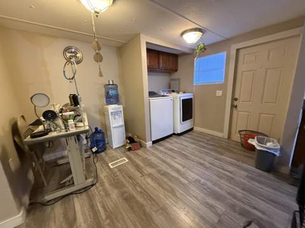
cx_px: 152
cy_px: 114
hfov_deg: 102.1
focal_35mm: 14
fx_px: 123
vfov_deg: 85.6
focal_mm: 2.22
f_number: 2.2
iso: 640
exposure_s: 1/60
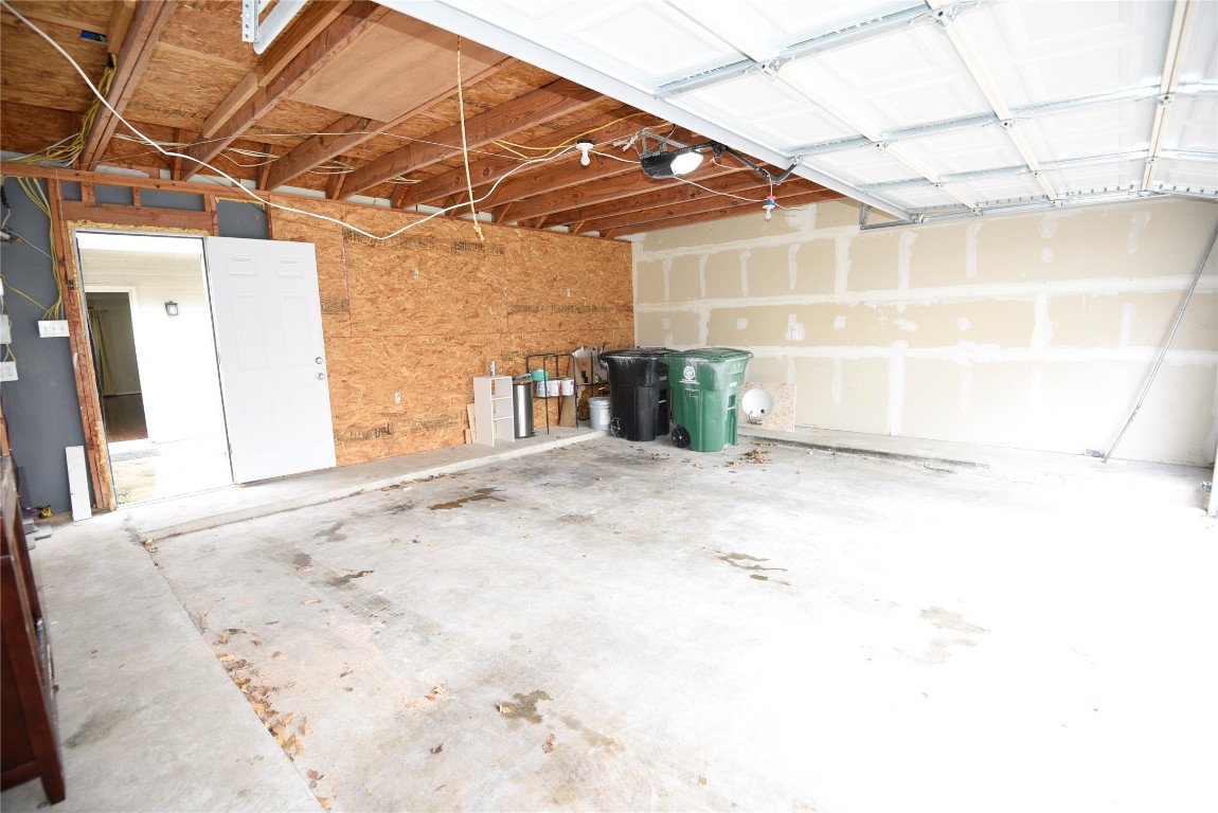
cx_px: 609
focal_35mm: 16
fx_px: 542
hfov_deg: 96.7
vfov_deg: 73.8
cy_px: 406
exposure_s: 1/60
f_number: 5
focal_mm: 16
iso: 1100
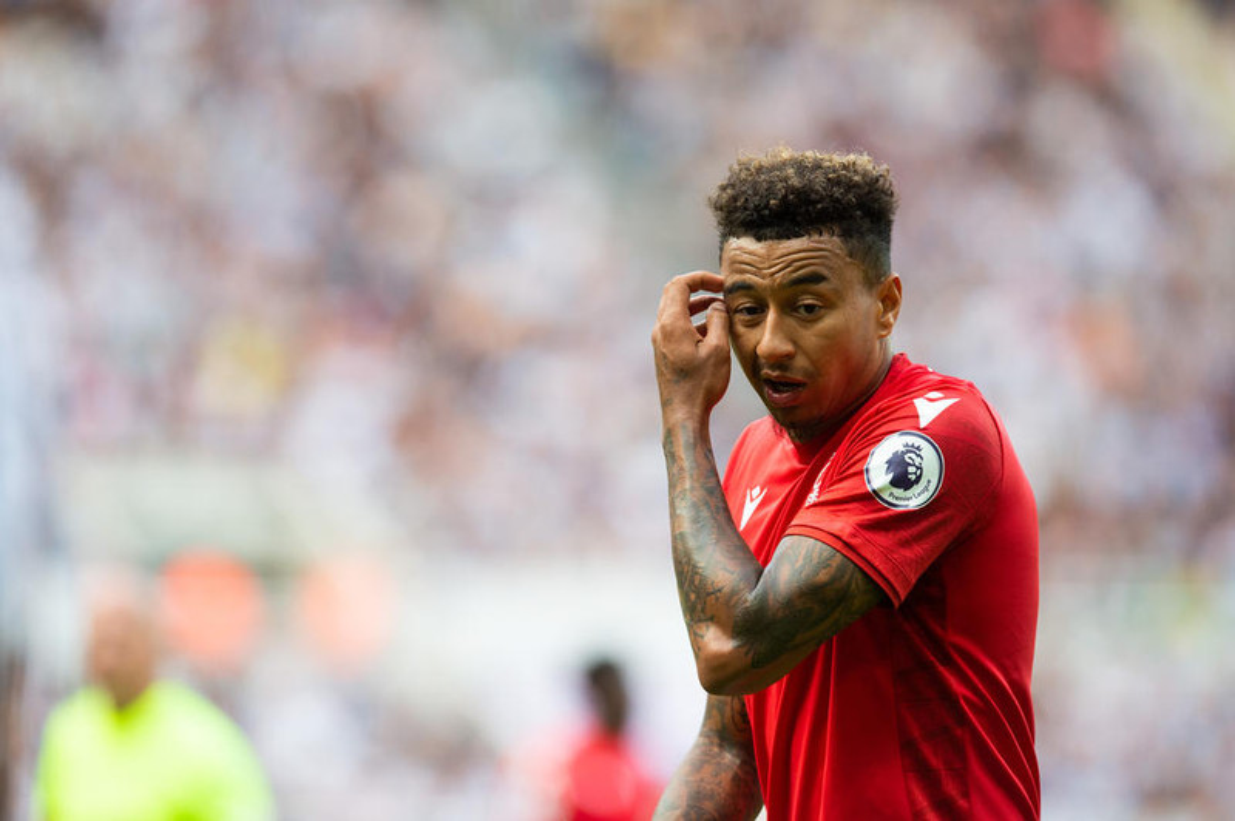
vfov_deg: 3.4
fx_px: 13711
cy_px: 410
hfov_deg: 5.2
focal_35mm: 400
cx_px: 618
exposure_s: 1/1600
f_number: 4.5
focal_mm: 400
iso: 1000
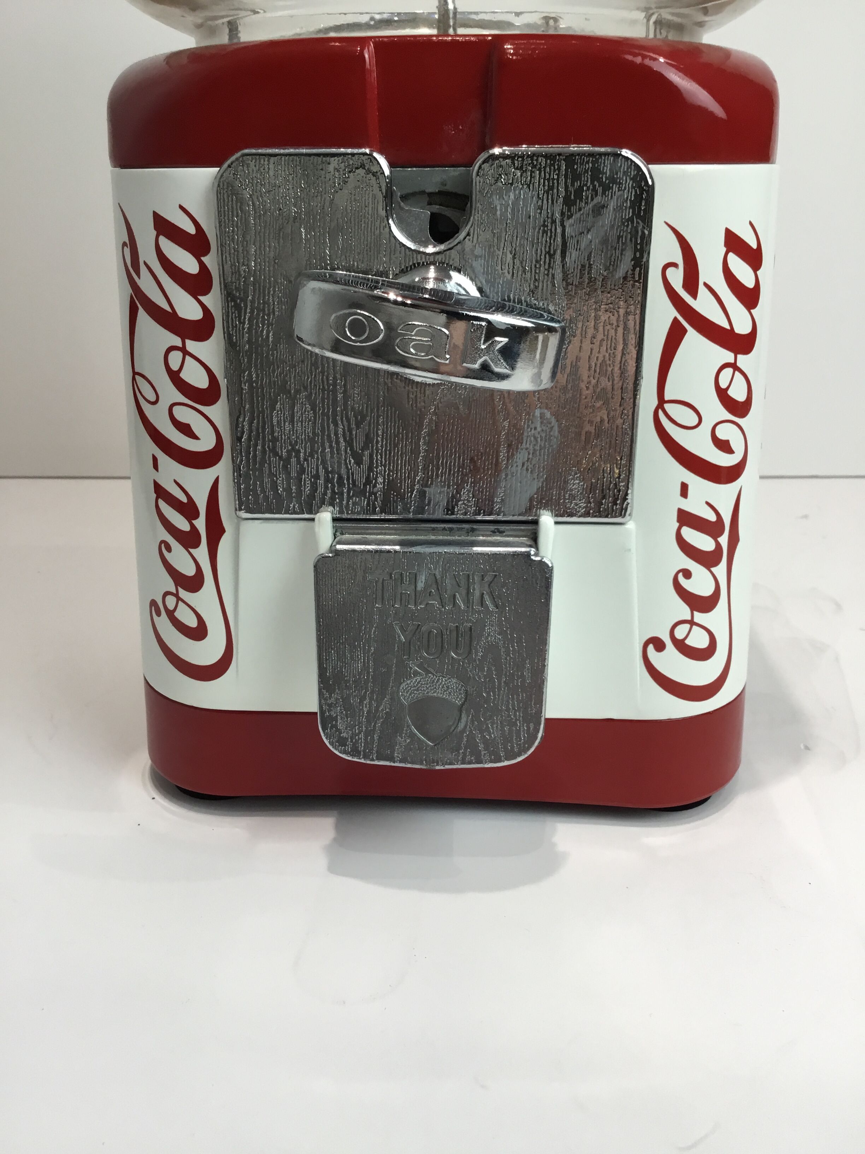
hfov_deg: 45.4
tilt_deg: -21.2
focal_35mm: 31
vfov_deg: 58.4
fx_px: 1033
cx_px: 432
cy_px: 577
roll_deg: +0.8
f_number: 2.4
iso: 25
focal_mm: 3.3
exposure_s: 1/33
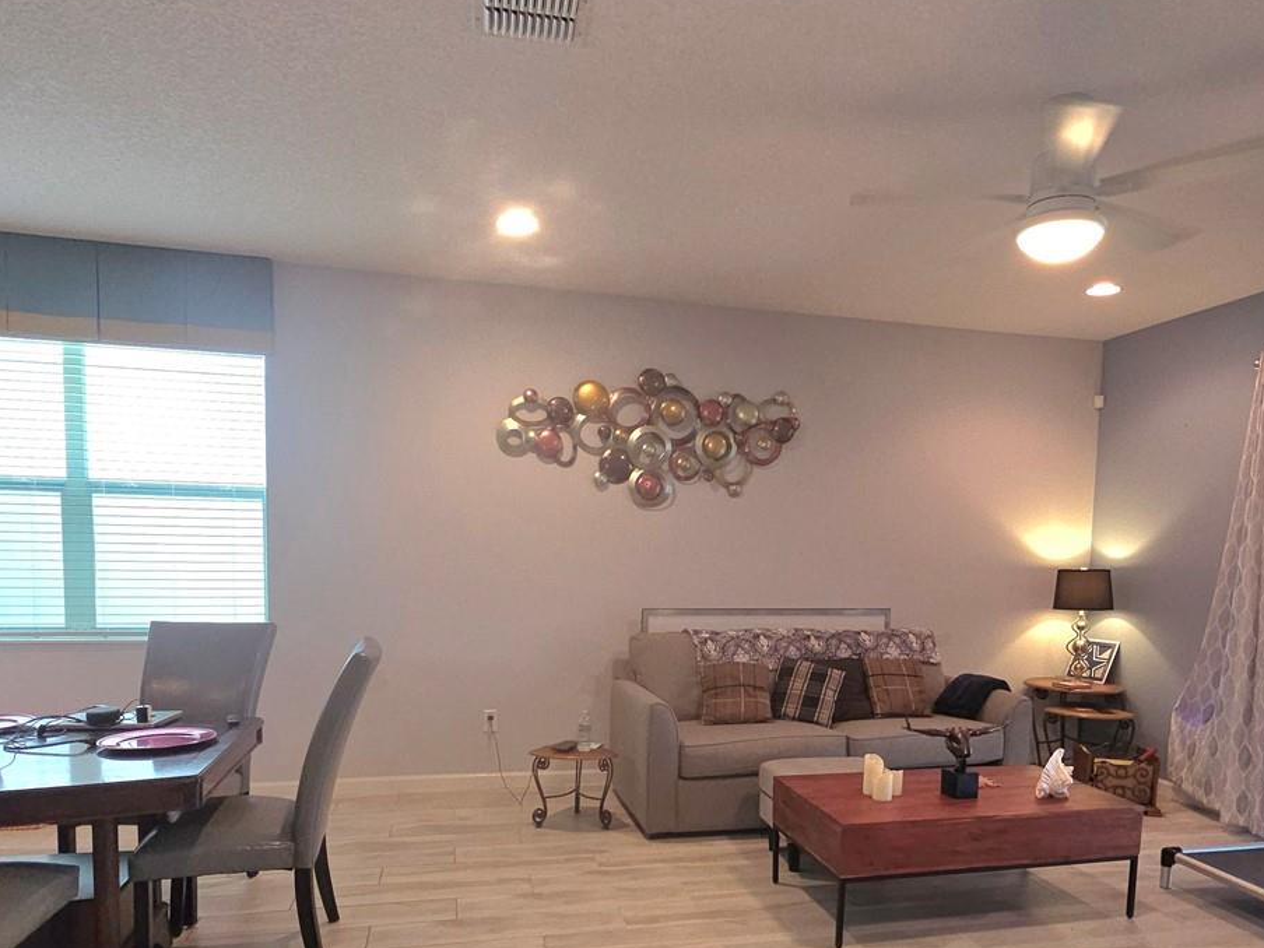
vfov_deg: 57.8
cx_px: 691
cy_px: 619
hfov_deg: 73.8
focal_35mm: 23
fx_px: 840
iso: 125
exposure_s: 1/60.2
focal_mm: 2.2
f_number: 1.9
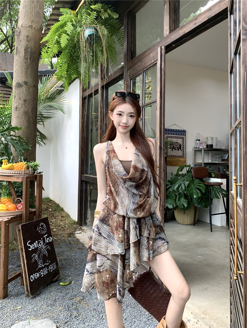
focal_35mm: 26
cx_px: 124
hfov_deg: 53.1
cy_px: 164
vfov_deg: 67.3
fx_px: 247
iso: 64
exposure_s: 1/121
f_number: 1.8
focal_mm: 4.25
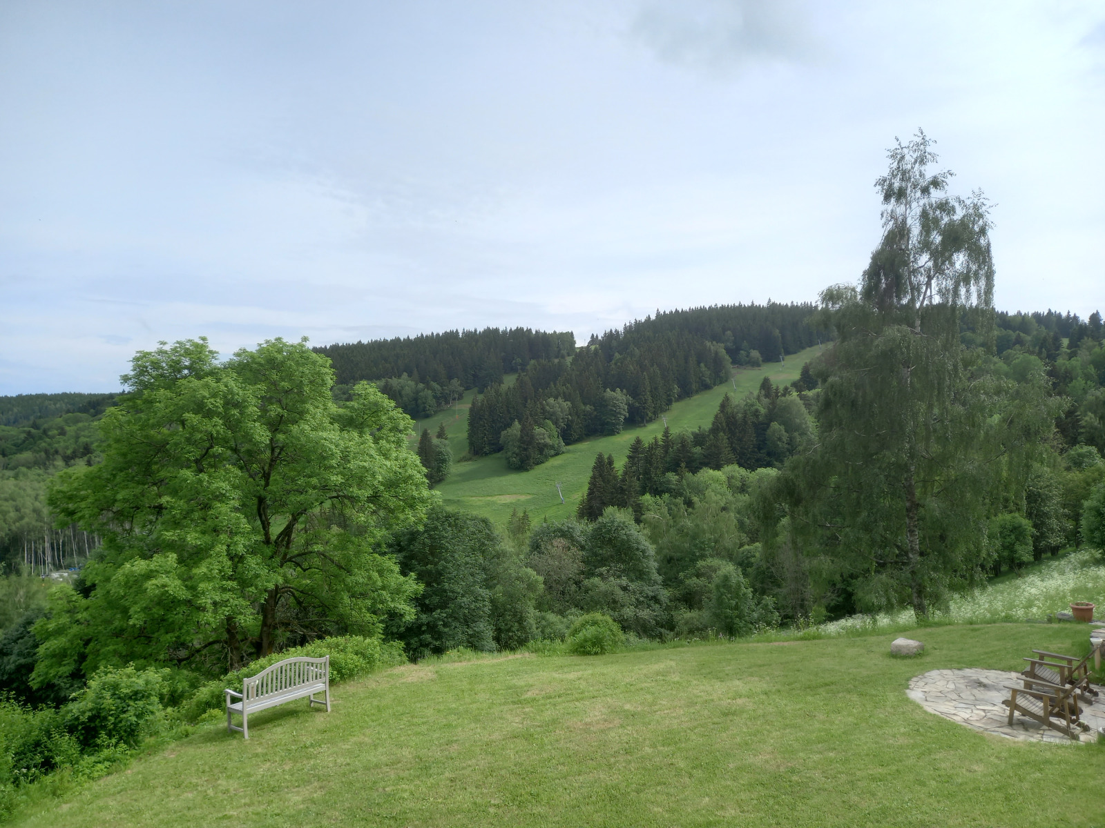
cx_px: 552
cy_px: 414
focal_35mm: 25
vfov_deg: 54.9
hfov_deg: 69.4
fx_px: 798
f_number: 2
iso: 25
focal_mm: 4.6
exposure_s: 1/592
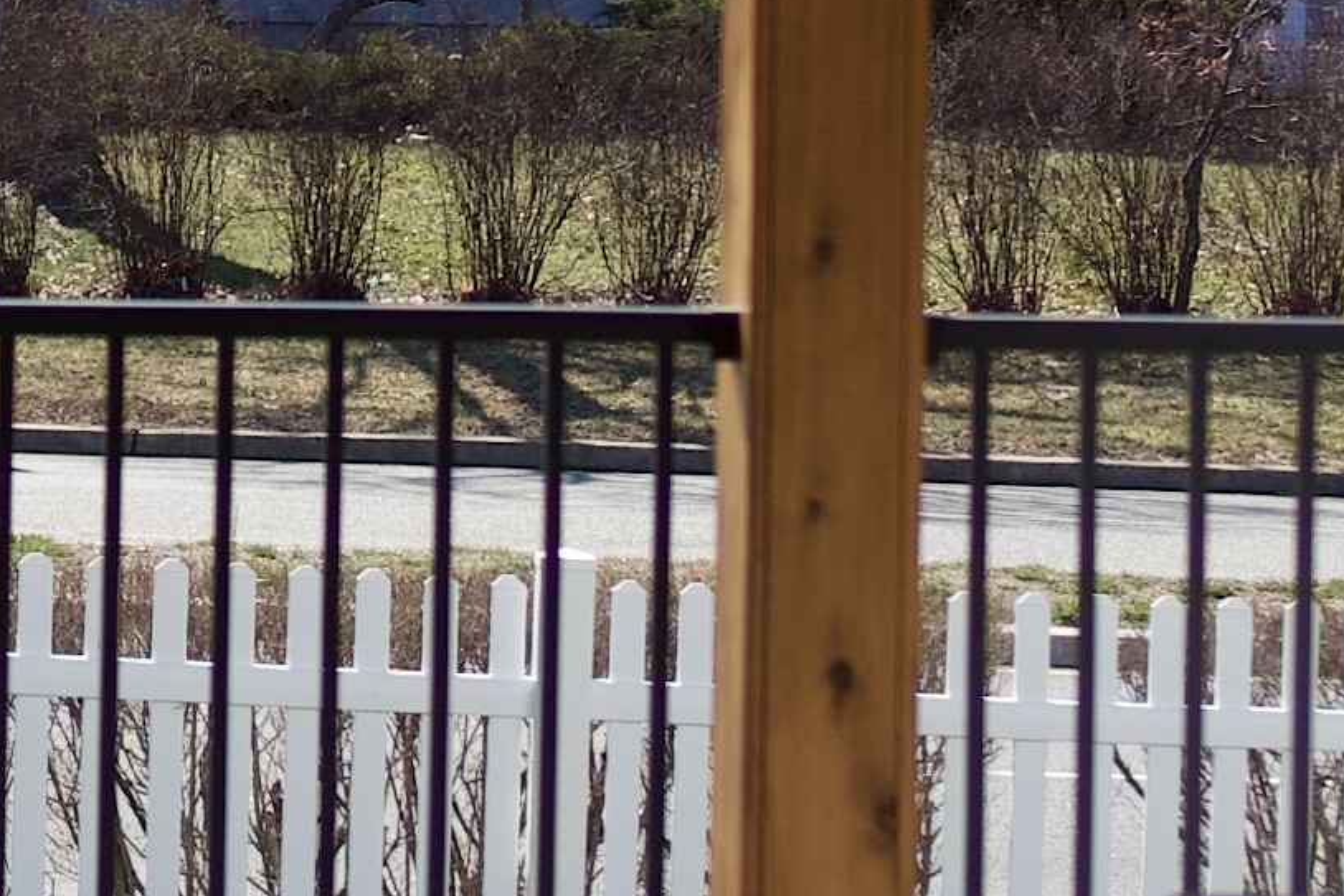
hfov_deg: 7.9
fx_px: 9633
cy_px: -355
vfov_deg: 5.3
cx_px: -371
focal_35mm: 258
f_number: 2.2
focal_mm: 35
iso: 125
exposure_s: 1/2000
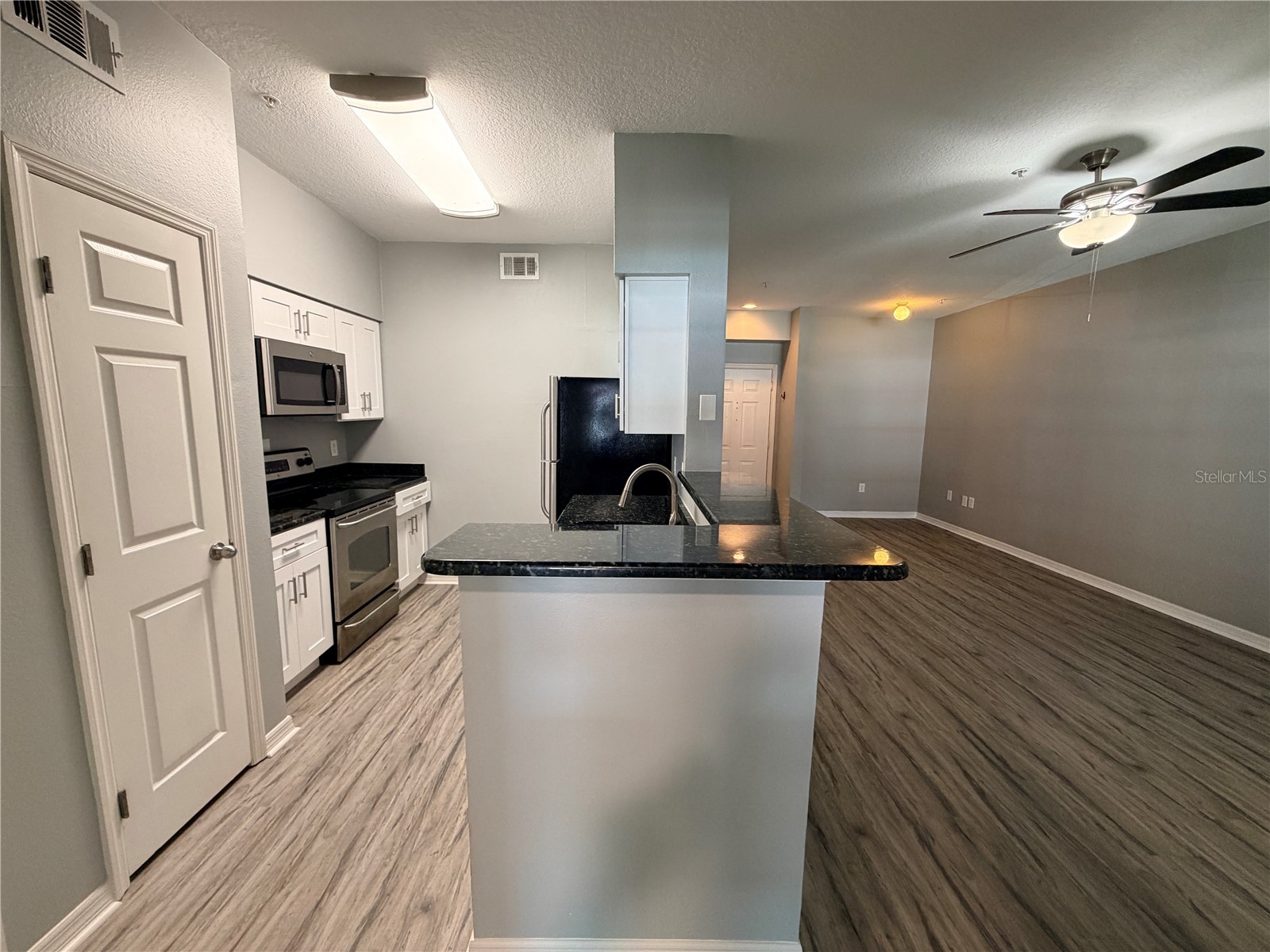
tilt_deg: -7.9
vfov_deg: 85.7
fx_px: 514
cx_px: 635
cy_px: 476
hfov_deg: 102.1
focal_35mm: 14
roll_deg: -0.3
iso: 250
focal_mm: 2.22
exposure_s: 1/60
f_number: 2.2
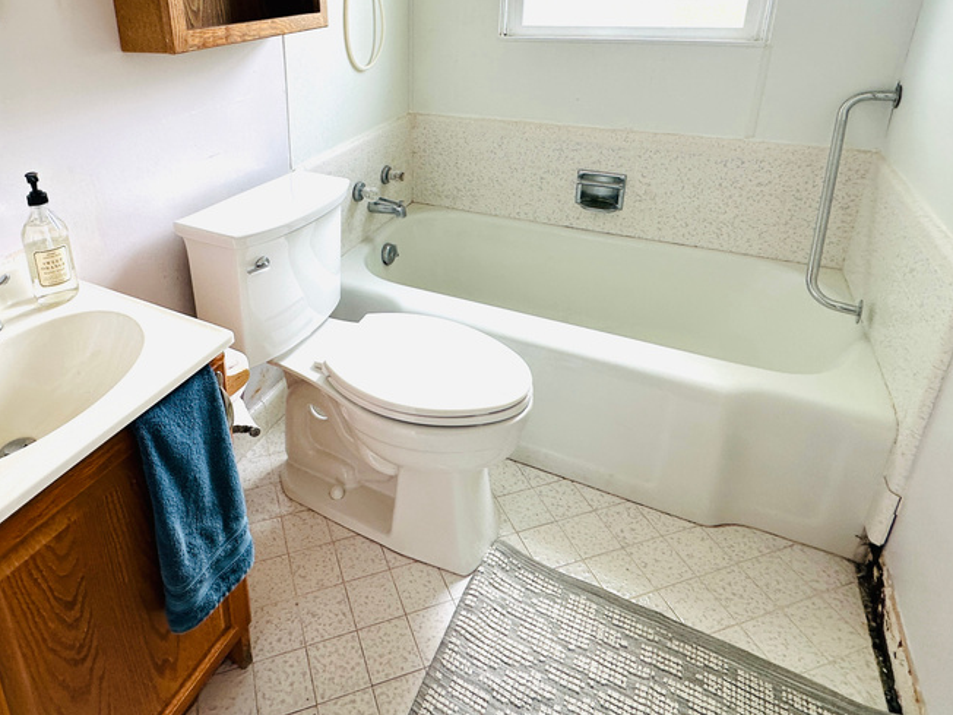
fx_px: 606
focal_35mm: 22
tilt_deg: -21.4
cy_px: 192
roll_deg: +1.2
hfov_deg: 75.1
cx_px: 358
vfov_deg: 58.4
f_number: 2.2
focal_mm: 2.22
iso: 80
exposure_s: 1/99
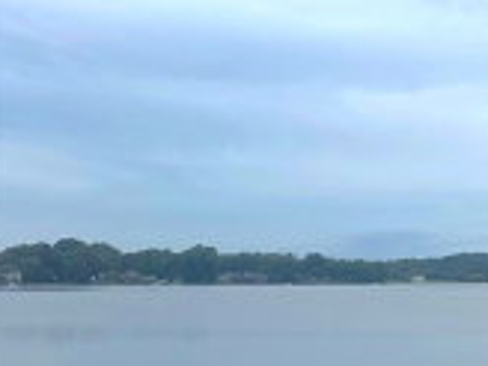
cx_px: 744
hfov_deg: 21.5
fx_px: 1057
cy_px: 65
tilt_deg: +11.1
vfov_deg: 19.4
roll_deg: -0.3
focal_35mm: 75
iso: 80
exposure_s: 1/9009
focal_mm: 6.76
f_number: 1.78
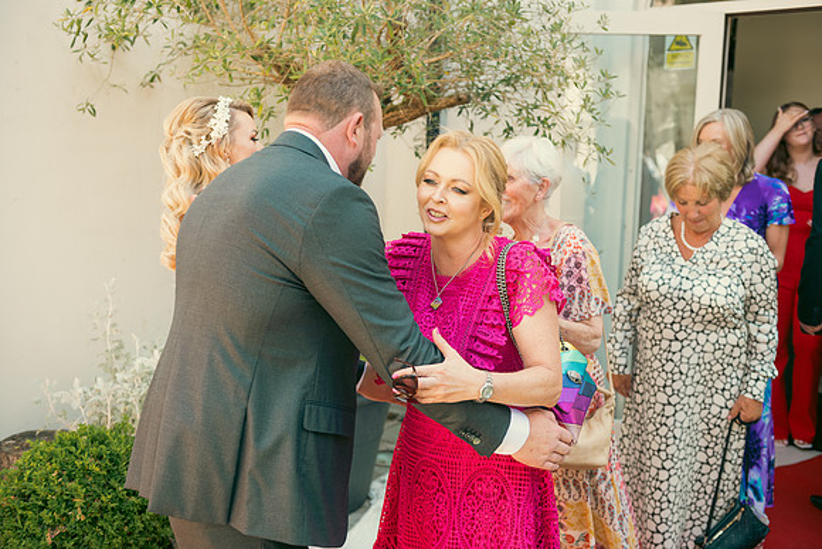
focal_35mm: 40
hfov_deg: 48.4
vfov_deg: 33.4
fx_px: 914
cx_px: 411
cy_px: 274
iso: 160
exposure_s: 1/250
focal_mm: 40
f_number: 3.5
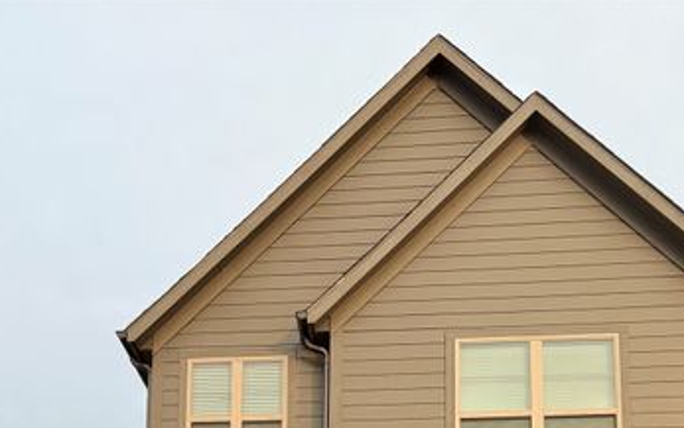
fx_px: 988
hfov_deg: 38.1
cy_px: 652
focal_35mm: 53
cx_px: 292
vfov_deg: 20.6
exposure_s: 1/261
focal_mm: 5.96
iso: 40
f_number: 1.6
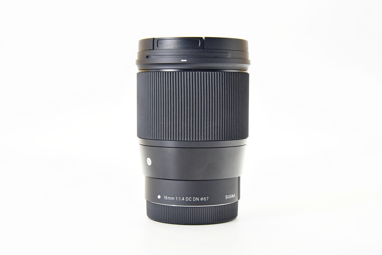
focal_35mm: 66
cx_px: 191
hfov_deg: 30.5
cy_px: 128
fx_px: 700
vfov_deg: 20.6
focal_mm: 44
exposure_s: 1/125
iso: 1250
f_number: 8
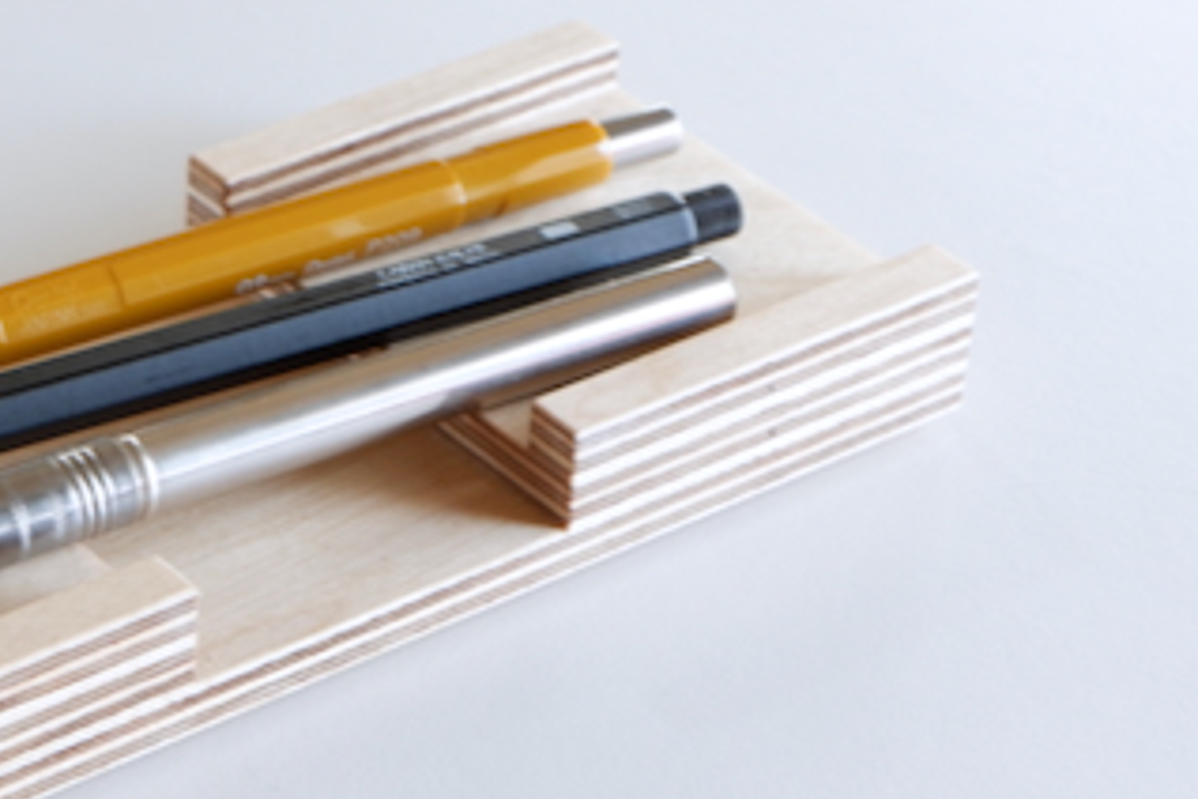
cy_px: 486
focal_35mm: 137
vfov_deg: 10.0
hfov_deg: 14.8
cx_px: 158
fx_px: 4559
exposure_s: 1/30
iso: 800
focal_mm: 45.2
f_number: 9
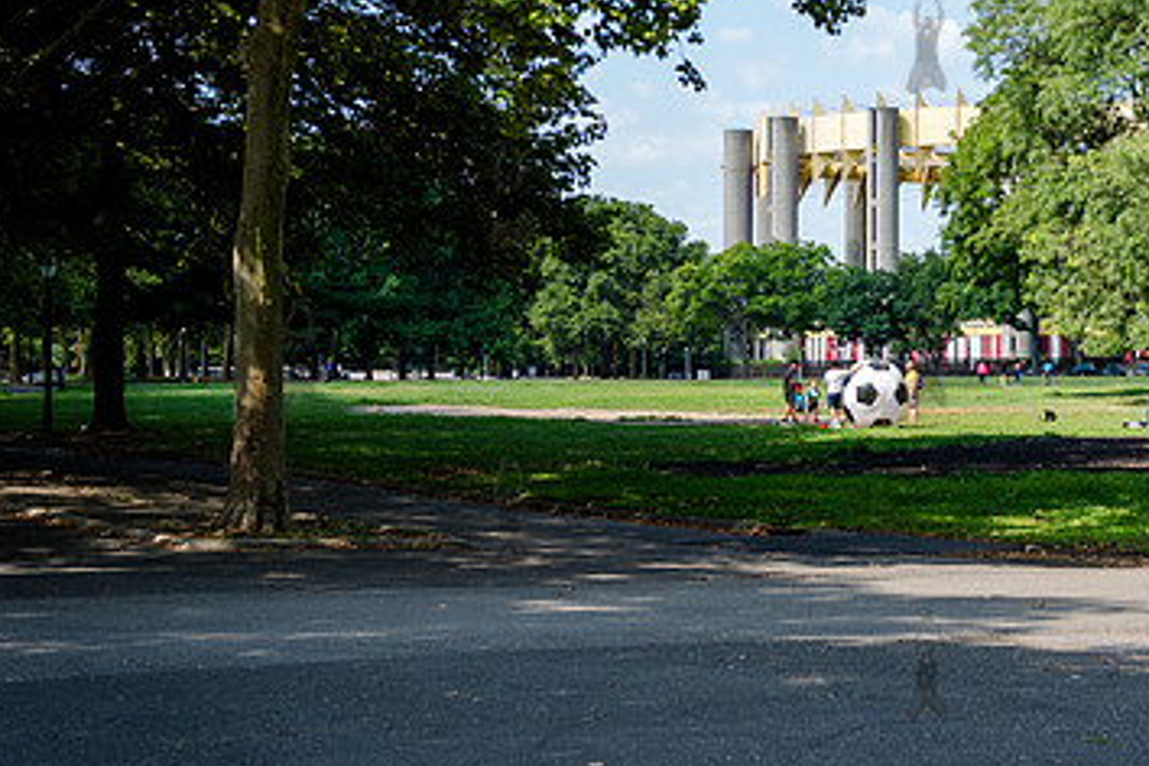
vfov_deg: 16.6
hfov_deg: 24.4
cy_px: 349
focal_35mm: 82
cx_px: 925
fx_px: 2617
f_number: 3.2
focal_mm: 50
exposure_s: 1/1250
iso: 200
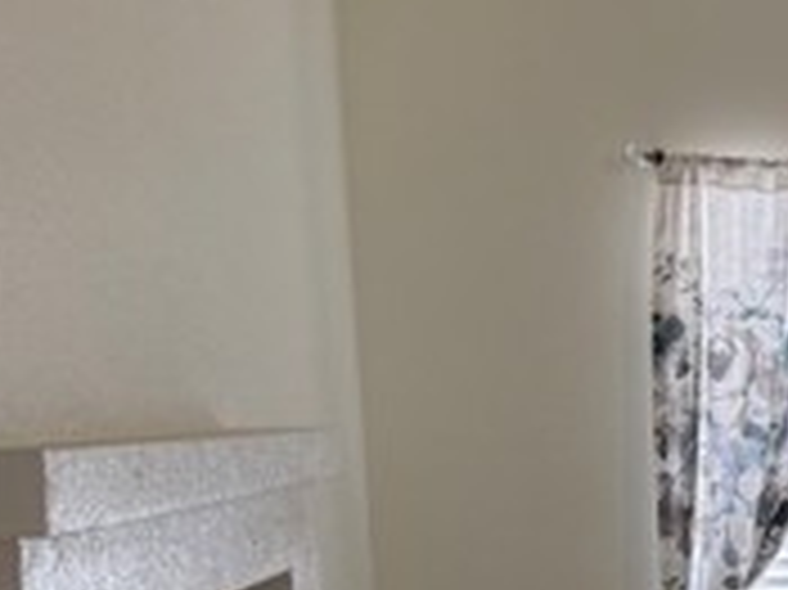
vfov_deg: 16.2
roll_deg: +0.4
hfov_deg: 20.0
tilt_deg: -8.4
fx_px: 2002
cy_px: 680
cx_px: 1081
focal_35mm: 88
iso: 160
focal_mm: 6.76
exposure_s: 1/120
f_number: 1.78
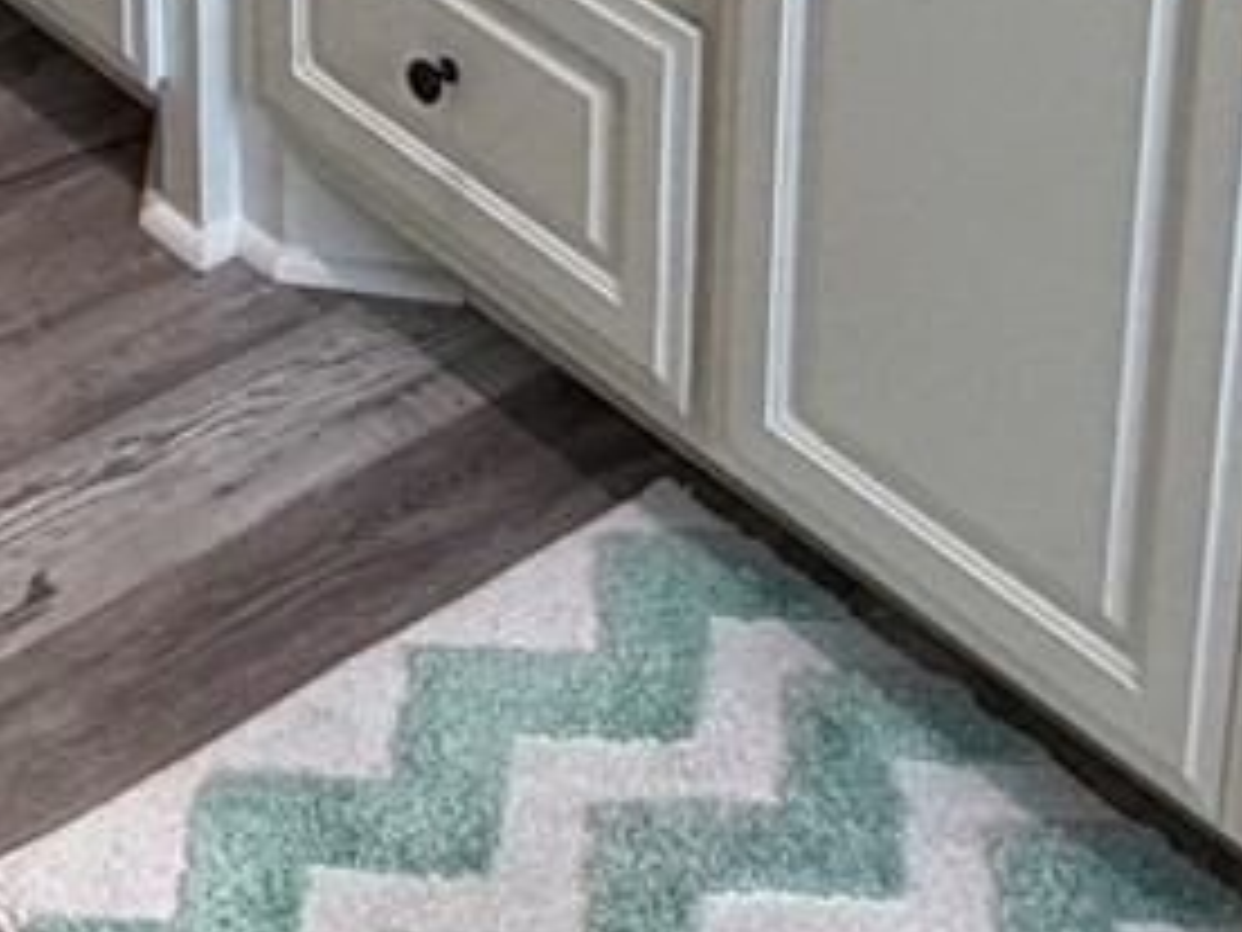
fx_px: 3731
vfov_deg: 13.0
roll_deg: +0.3
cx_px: 428
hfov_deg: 18.8
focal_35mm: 104
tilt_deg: -21.3
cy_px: -716
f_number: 2.2
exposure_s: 1/120
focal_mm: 2.22
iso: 160
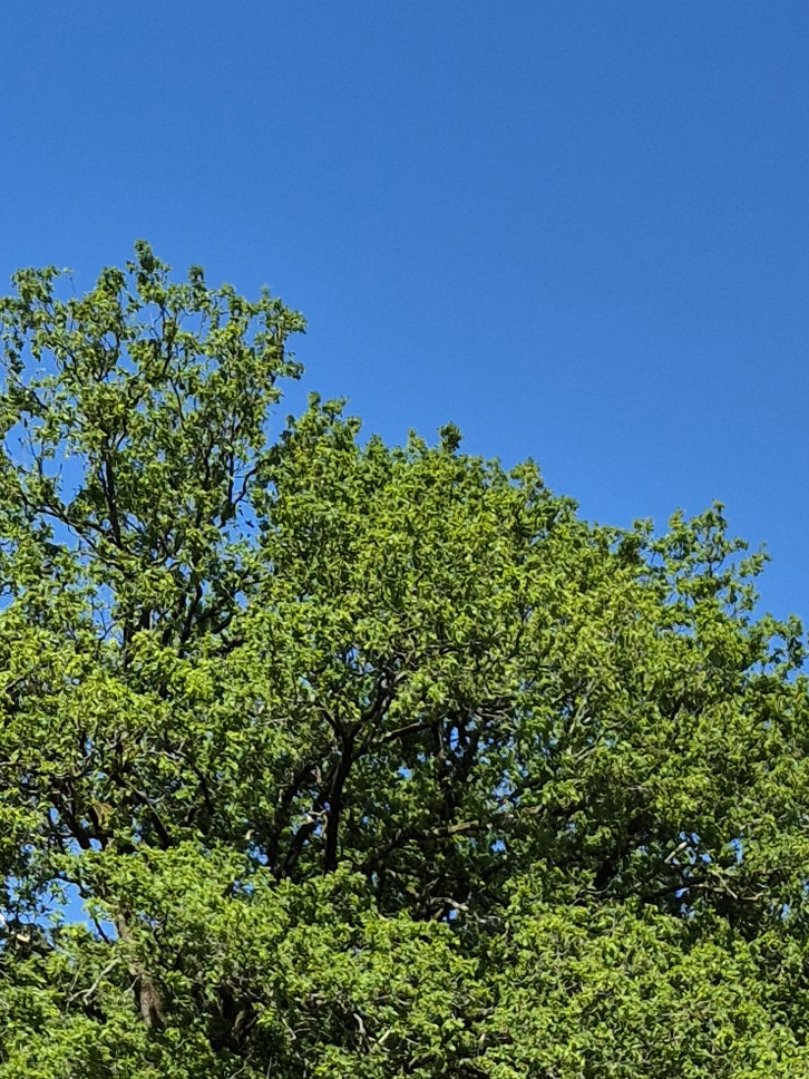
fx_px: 2960
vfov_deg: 18.3
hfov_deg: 15.2
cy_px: 1621
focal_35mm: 95
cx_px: 899
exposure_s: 1/1696
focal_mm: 5.4
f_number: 1.8
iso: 25
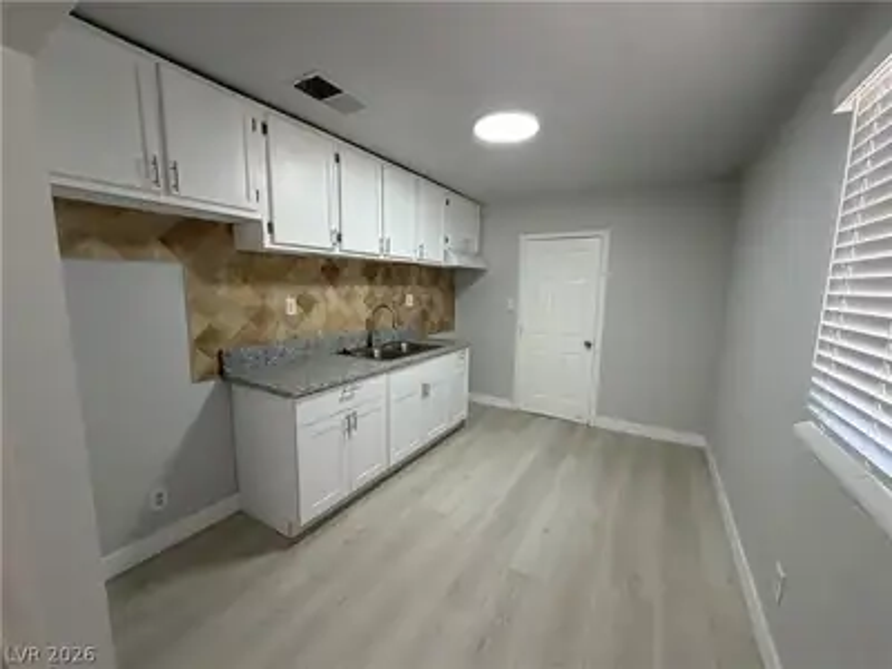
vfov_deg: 85.7
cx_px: 446
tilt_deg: -7.3
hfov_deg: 102.1
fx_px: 361
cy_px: 334
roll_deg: -0.5
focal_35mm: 14
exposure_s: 1/120
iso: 200
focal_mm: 2.22
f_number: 2.2
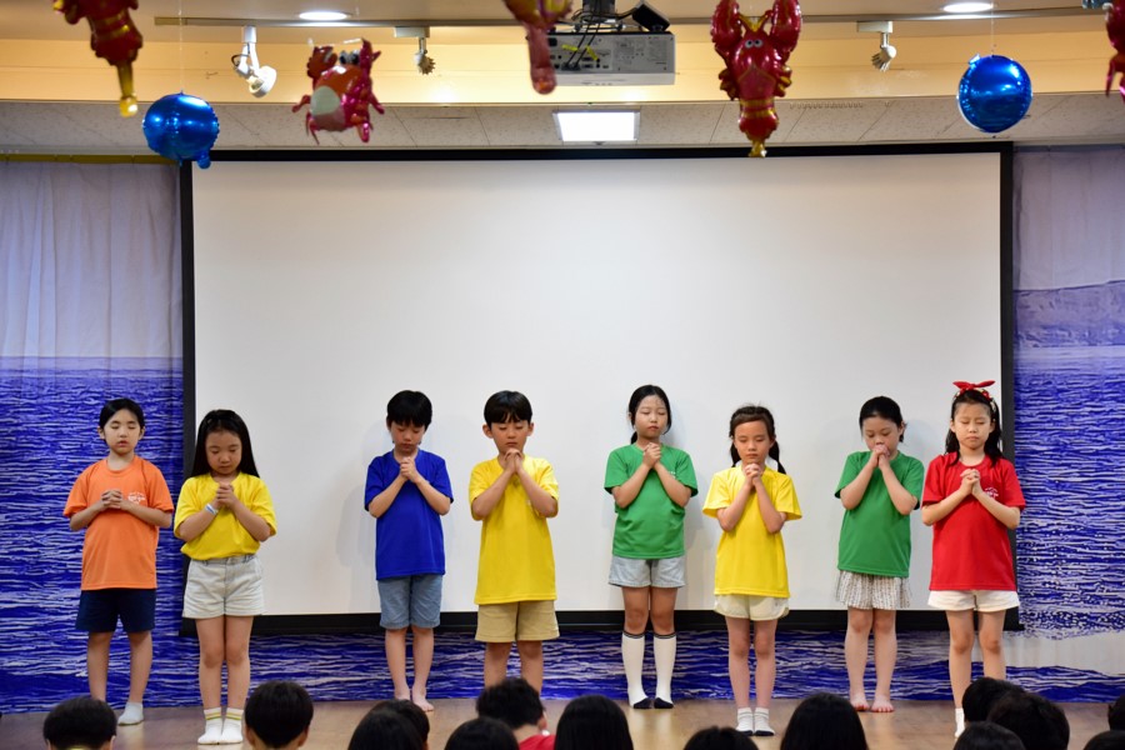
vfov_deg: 12.2
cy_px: 375
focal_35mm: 112
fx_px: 3515
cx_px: 562
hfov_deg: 18.2
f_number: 5.6
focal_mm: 75
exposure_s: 1/50
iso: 800
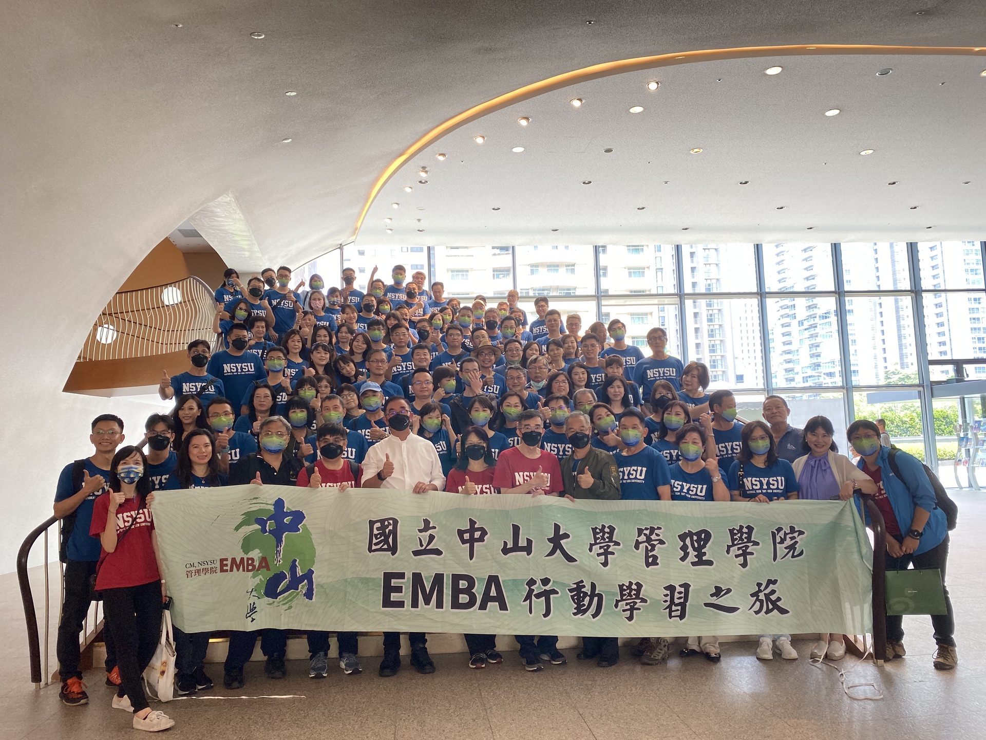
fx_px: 741
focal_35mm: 26
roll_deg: +2.5
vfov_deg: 53.1
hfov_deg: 67.3
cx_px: 493
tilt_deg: +4.9
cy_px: 370
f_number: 1.8
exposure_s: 1/120
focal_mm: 4.25
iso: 50
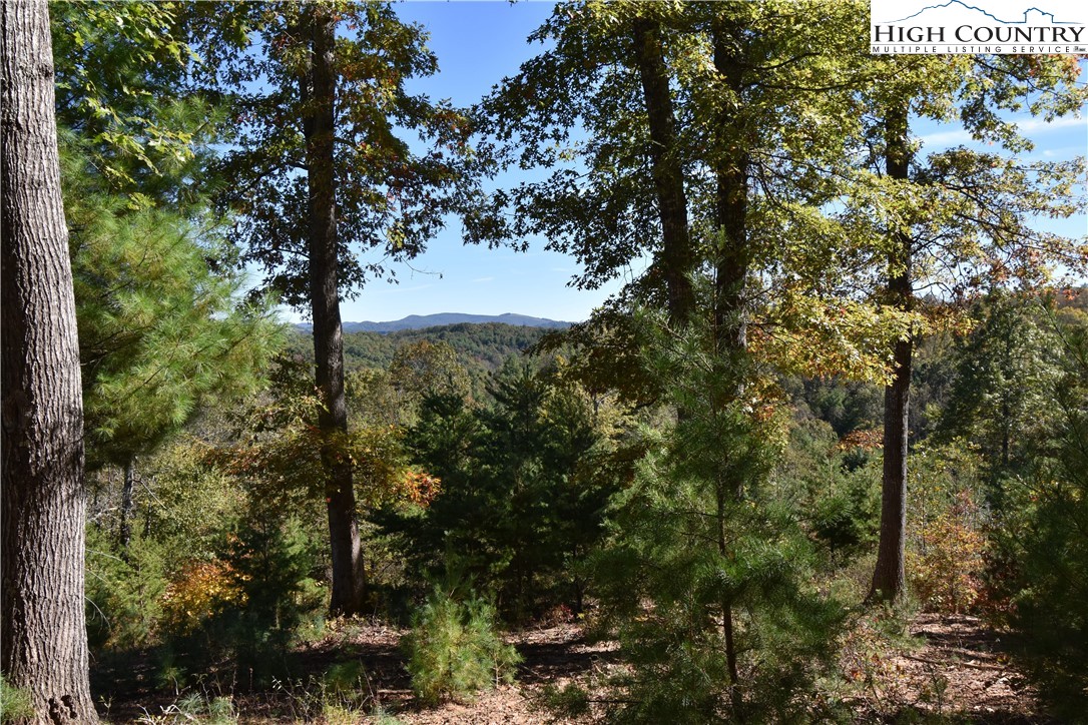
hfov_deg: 61.9
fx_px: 907
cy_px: 362
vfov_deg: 43.6
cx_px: 544
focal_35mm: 30
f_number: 8
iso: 320
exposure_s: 1/500
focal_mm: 20
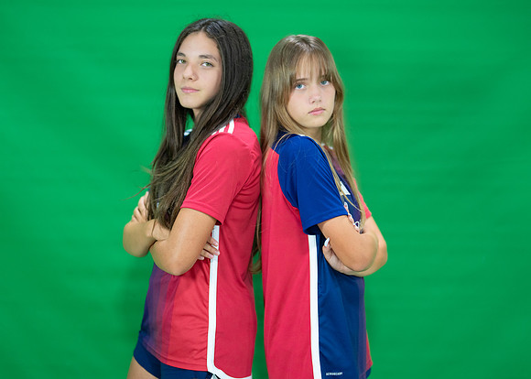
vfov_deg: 22.3
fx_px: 963
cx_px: 260
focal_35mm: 64
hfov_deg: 30.8
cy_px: 178
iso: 400
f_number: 1.2
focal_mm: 50
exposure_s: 1/500
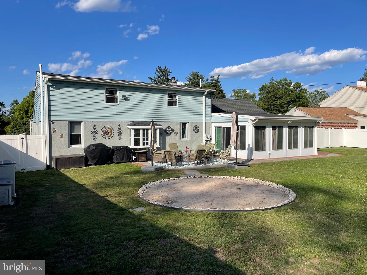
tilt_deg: -1.9
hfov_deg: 67.3
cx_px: 184
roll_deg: +0.5
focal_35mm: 26
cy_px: 138
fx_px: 276
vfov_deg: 53.1
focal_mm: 4.2
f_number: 1.6
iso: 32
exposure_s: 1/4651
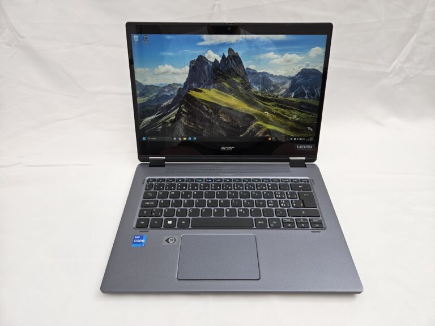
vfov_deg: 58.9
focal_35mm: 23
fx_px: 289
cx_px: 218
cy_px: 163
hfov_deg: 73.9
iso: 25
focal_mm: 5.4
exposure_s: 1/112
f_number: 1.8
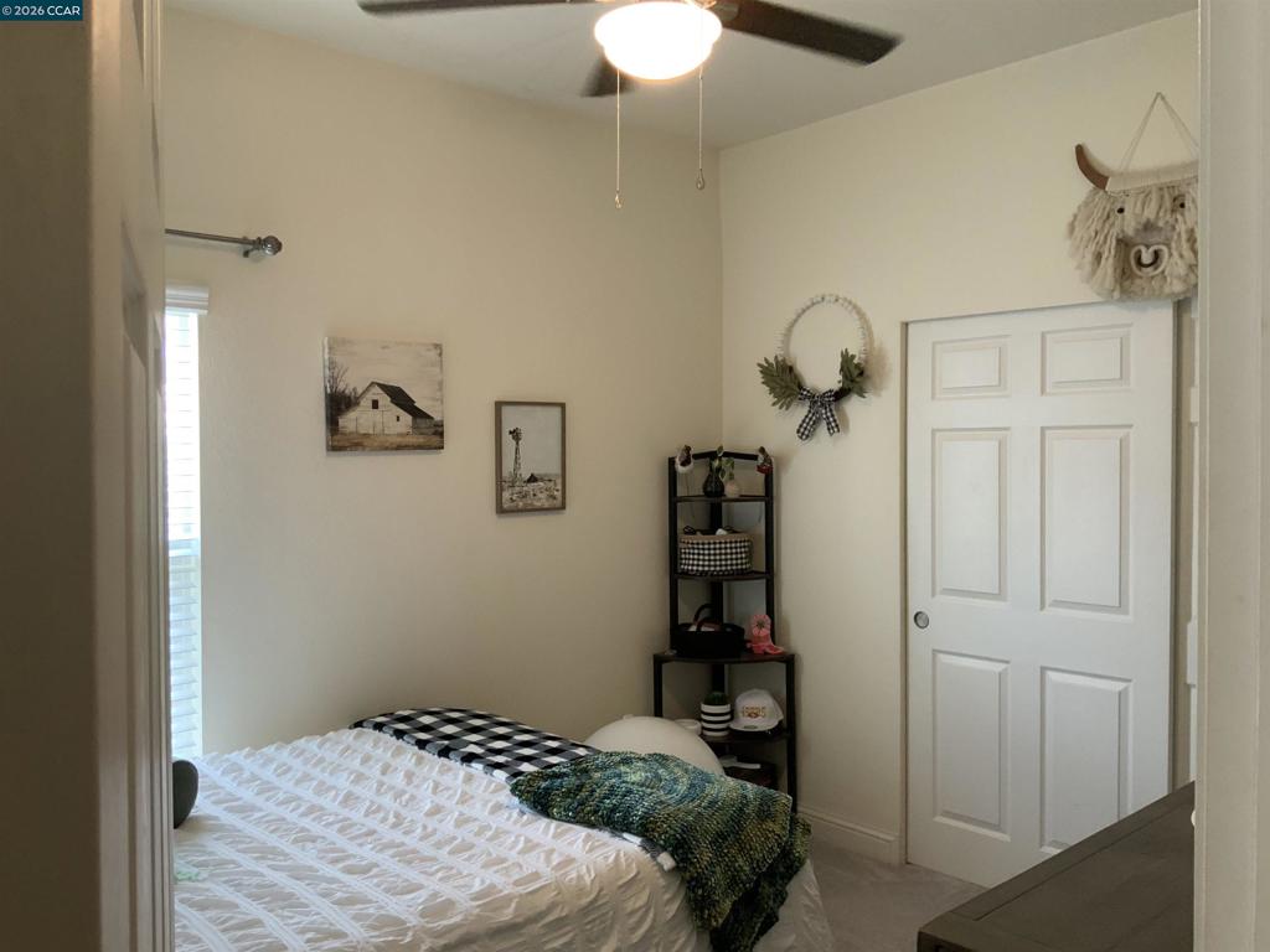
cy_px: 476
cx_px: 635
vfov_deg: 48.2
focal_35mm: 29
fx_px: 1064
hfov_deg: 61.7
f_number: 1.8
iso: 125
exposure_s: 1/60
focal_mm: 3
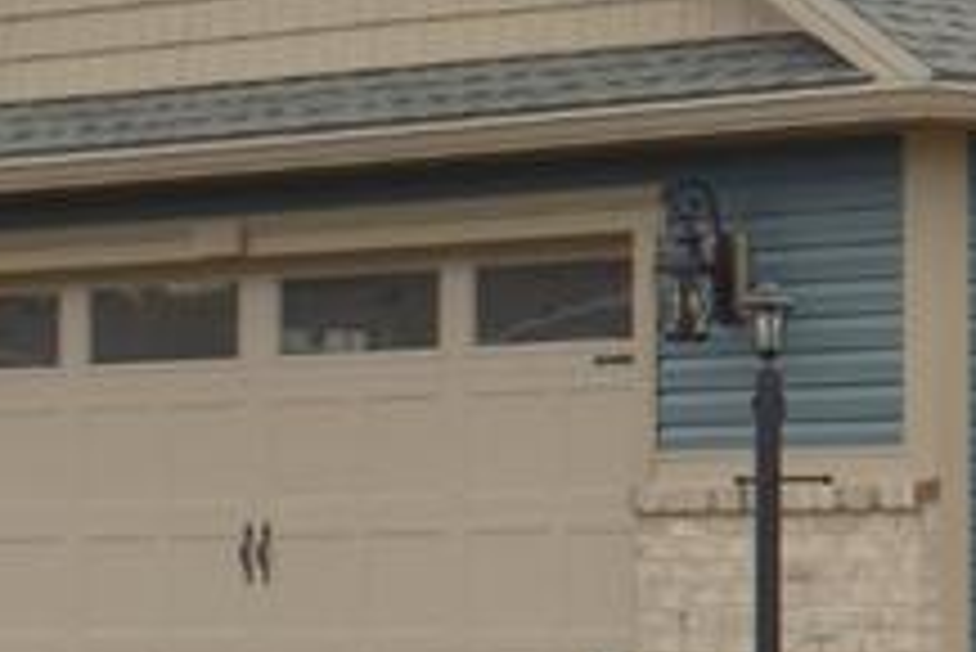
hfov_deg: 9.6
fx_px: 5399
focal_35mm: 199
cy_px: 211
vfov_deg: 6.9
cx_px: 2010
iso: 100
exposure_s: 1/200
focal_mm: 20
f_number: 5.6
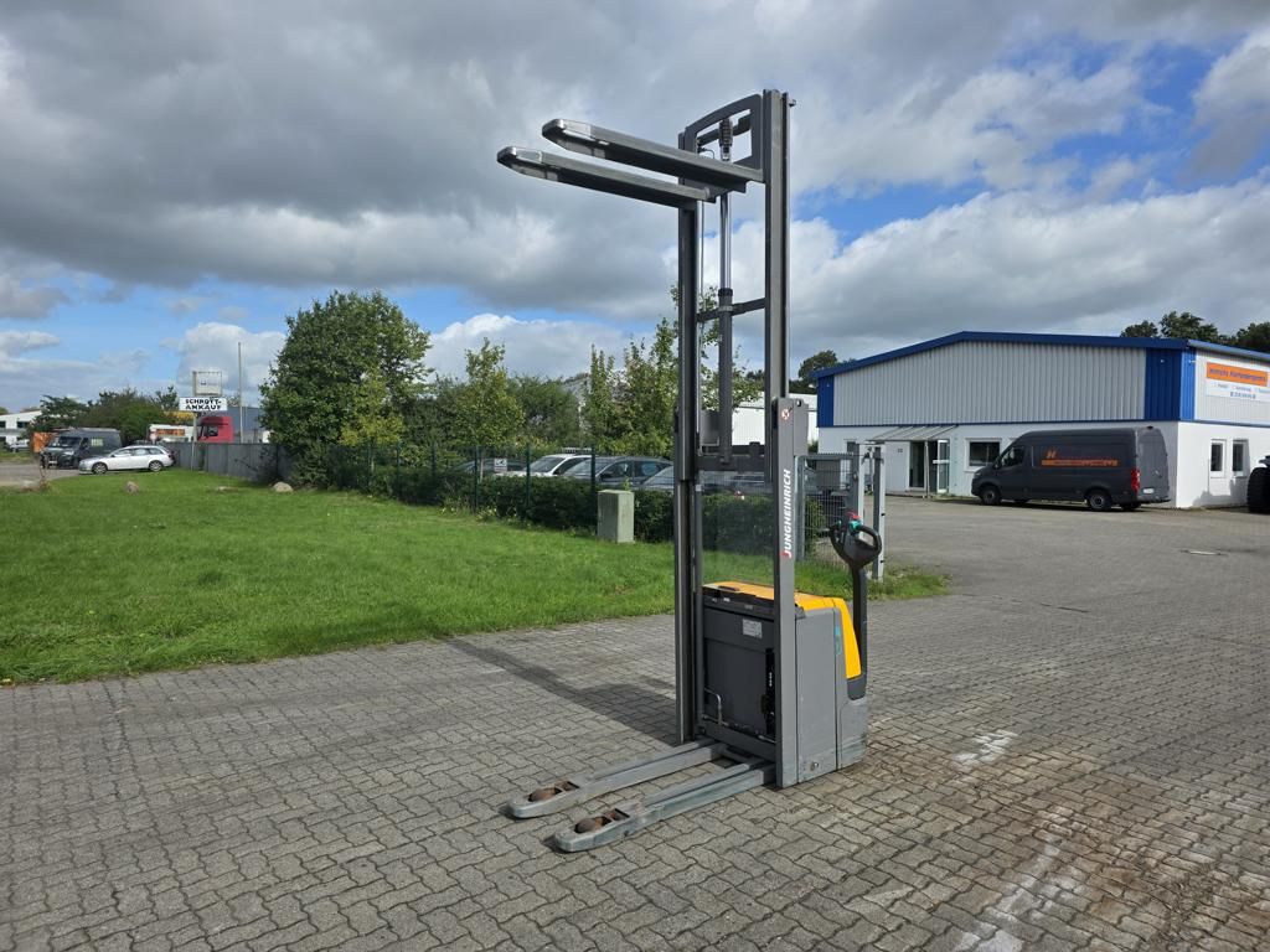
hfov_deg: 73.9
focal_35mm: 23
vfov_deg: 58.9
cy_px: 476
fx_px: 844
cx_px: 635
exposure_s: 1/5958
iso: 80
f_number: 1.7
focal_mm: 6.3
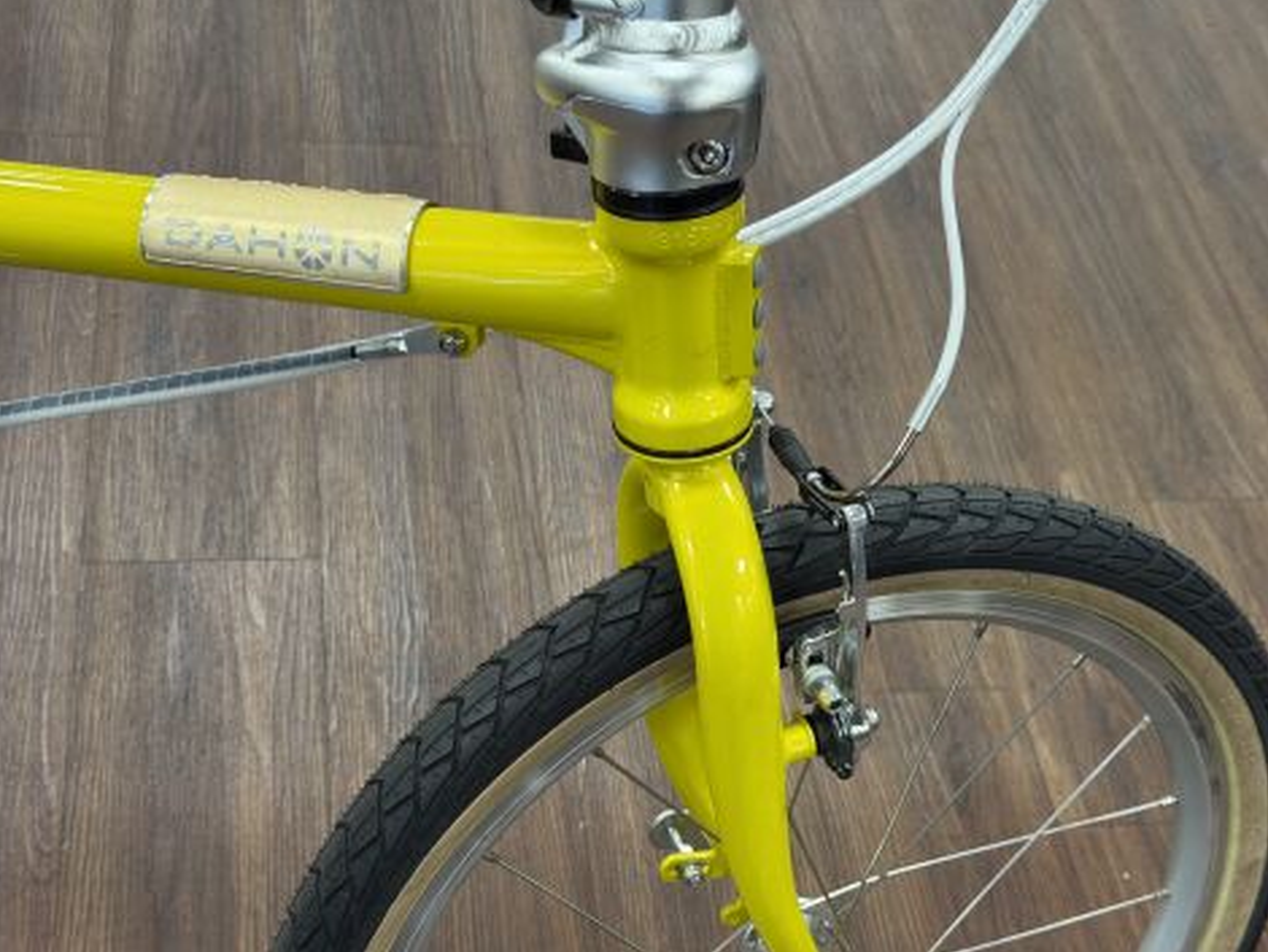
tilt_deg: -48.2
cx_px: 623
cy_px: 472
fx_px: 1796
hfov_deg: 38.9
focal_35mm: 49
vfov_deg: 29.7
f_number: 1.78
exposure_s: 1/50
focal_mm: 6.76
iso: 100
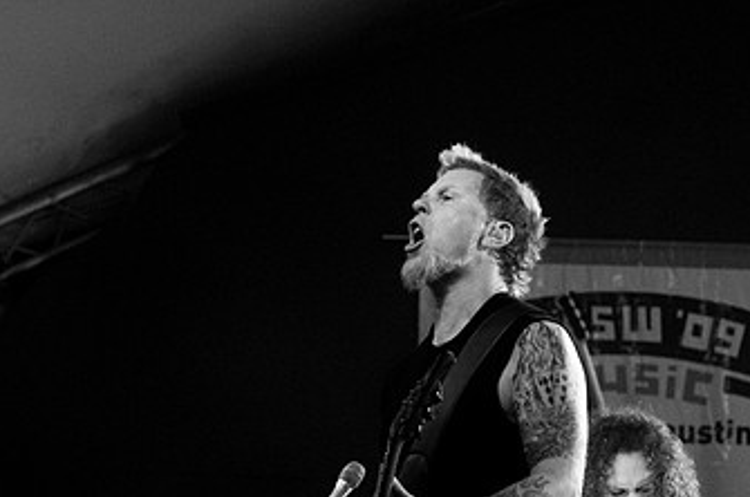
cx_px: 235
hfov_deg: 15.2
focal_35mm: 135
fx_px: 2807
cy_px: 337
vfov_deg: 10.1
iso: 640
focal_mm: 52
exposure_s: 1/320
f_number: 2.8
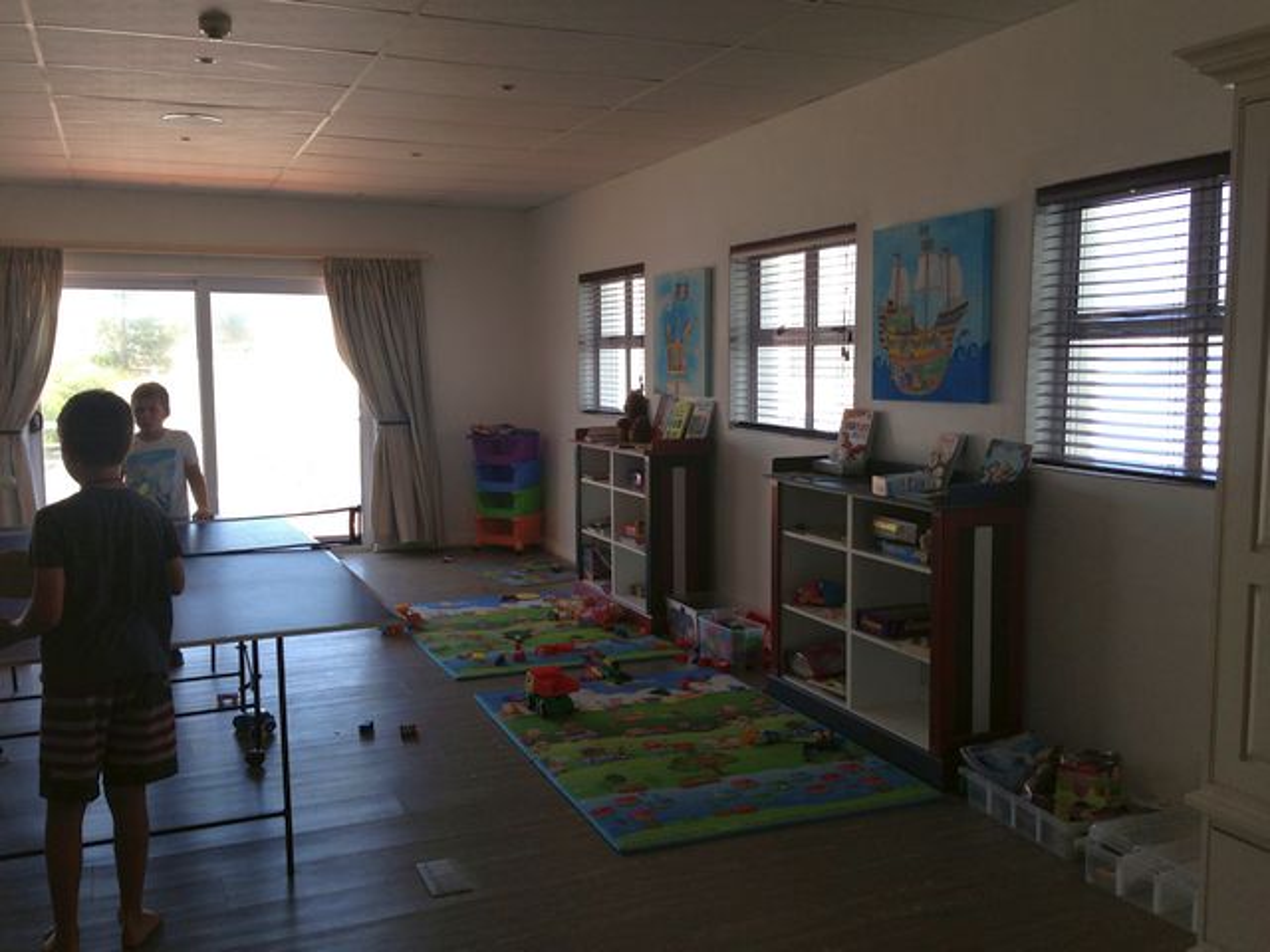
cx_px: 635
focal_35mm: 33
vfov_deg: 42.9
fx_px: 1211
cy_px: 476
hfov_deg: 55.4
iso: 50
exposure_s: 1/169
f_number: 2.4
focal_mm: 4.12
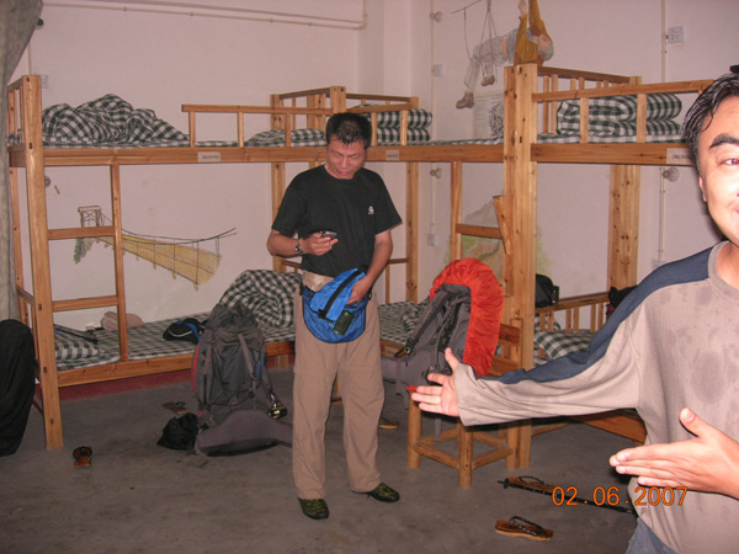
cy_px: 277
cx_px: 370
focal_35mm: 38
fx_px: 811
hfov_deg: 49.0
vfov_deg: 37.7
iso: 86
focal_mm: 7.8
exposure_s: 1/60.1
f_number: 2.8
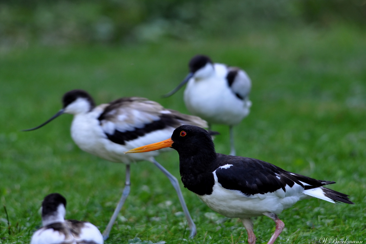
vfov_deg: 2.9
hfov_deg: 4.4
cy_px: 125
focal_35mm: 468
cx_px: 184
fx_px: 4757
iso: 400
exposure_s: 1/100
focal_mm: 300
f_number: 6
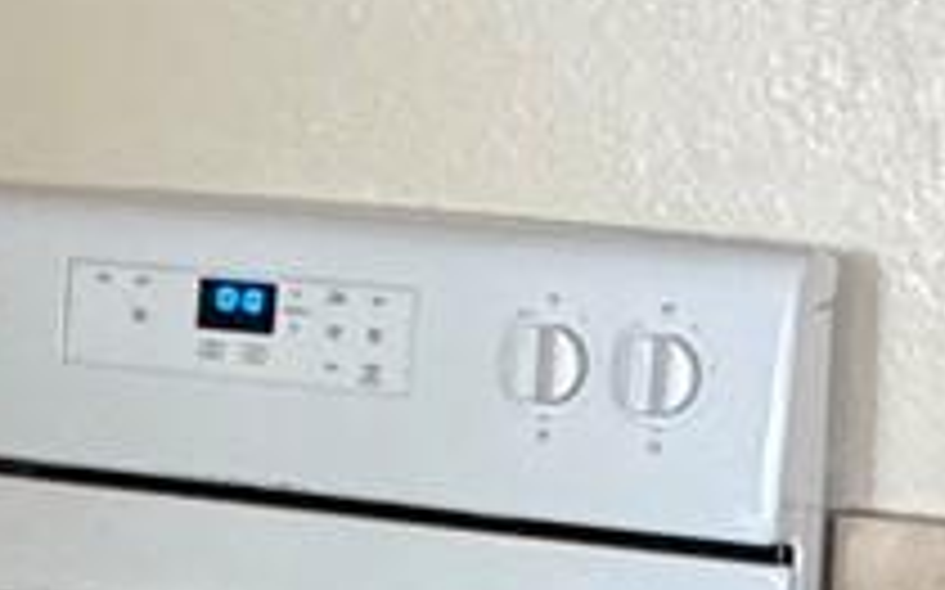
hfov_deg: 18.4
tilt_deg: -16.5
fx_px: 2909
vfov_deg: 11.2
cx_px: 662
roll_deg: -1.7
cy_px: 797
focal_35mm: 113
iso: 500
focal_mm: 2.22
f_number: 2.2
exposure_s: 1/60
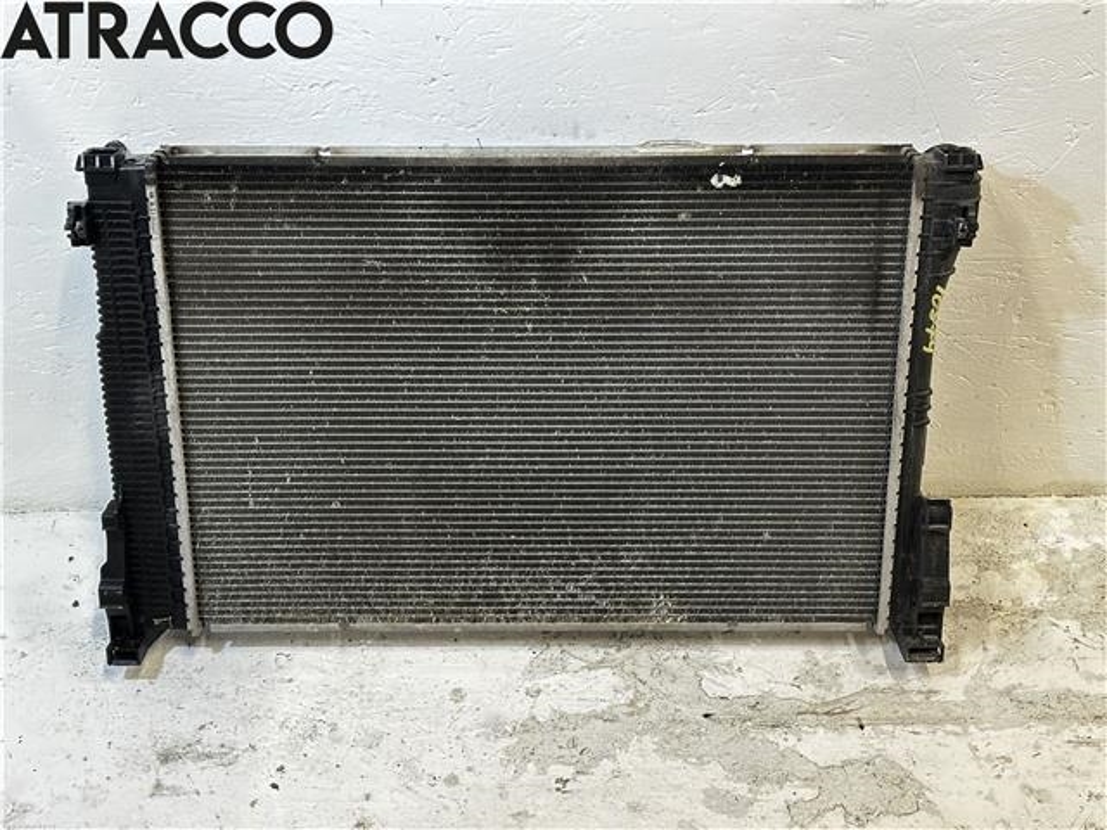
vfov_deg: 30.3
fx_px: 1535
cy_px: 415
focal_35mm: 48
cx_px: 554
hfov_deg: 39.7
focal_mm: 6.86
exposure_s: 1/33
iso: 200
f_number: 1.78
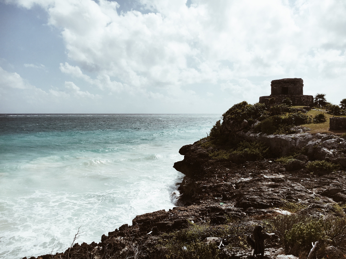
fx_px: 290
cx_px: 173
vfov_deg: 48.2
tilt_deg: -4.2
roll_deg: +0.9
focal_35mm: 29
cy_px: 130
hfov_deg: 61.7
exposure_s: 1/6410
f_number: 2.2
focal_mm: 4.15
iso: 25
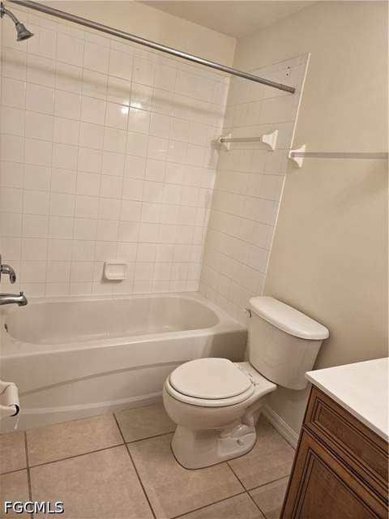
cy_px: 260
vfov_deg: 73.9
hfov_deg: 58.9
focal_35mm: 23
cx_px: 194
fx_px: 345
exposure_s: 1/120
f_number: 1.8
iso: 200
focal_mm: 5.4
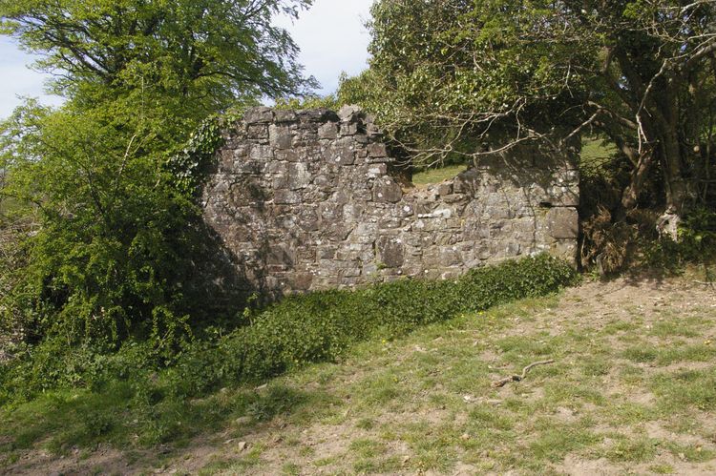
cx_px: 358
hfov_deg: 59.5
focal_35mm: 32
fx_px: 626
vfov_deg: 41.7
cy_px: 238
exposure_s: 1/2000
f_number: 13
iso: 3200
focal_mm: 21
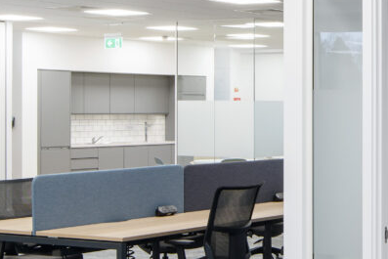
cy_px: 184
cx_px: 428
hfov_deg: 19.9
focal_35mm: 98
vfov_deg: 13.9
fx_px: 1057
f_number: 10
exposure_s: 1/4
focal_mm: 19
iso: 200
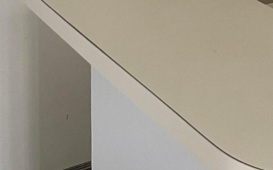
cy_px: -182
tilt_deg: -5.3
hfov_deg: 18.6
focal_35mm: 106
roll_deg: -1.0
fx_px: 789
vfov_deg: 11.1
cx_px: 325
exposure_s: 1/79
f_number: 1.6
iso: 125
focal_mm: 4.2
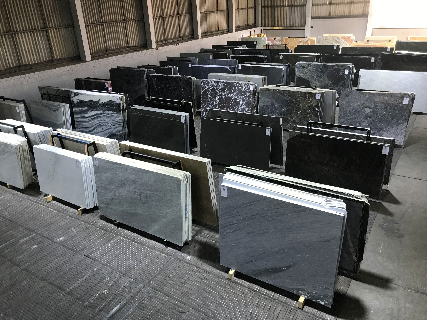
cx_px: 214
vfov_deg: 49.7
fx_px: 345
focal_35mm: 28
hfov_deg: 63.4
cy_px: 160
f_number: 1.8
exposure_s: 1/17
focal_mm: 3.99
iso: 40
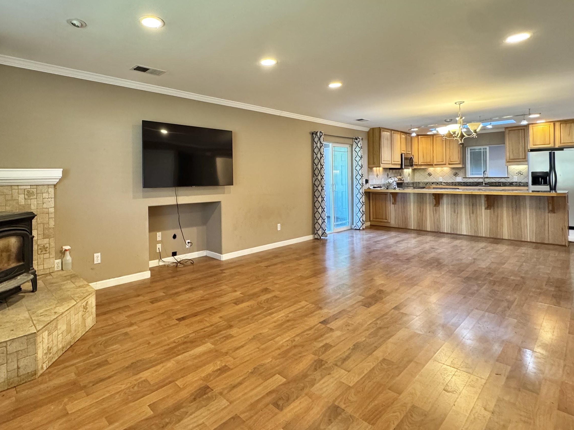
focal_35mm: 19
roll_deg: +0.8
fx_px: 315
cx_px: 225
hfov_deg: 83.5
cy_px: 174
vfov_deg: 68.1
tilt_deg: +0.7
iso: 320
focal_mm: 2.22
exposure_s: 1/60
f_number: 2.2
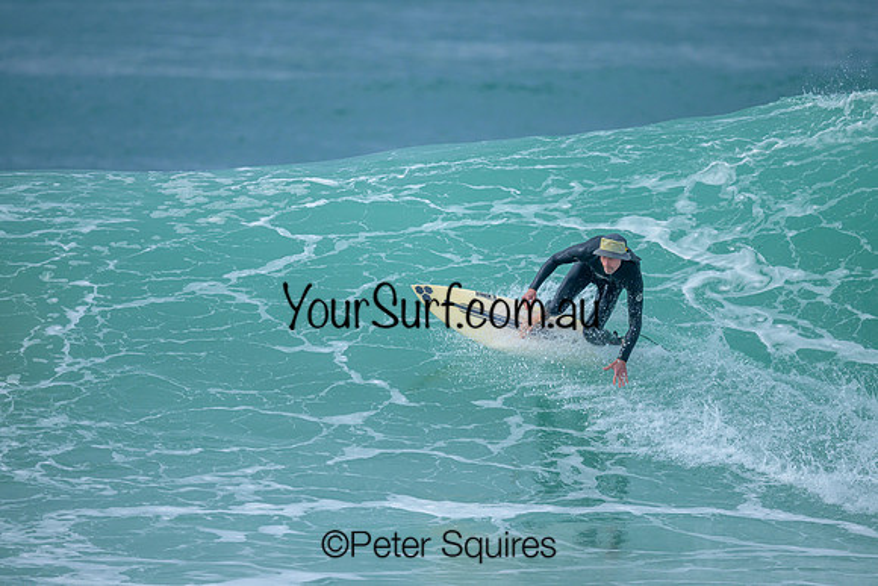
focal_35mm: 885
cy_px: 262
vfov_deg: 1.6
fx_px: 21593
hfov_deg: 2.3
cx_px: 486
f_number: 6.3
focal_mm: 800
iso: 360
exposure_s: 1/2000
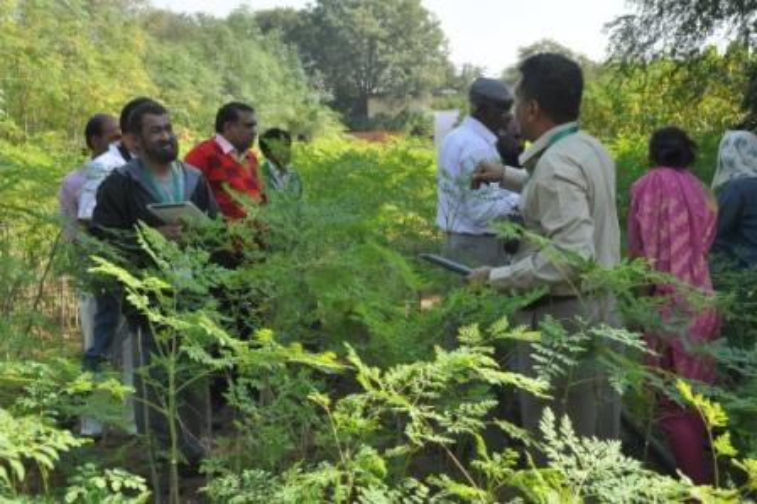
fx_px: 1103
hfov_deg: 37.9
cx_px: 378
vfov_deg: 25.7
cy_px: 252
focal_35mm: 52
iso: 500
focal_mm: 35
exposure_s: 1/125
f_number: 16
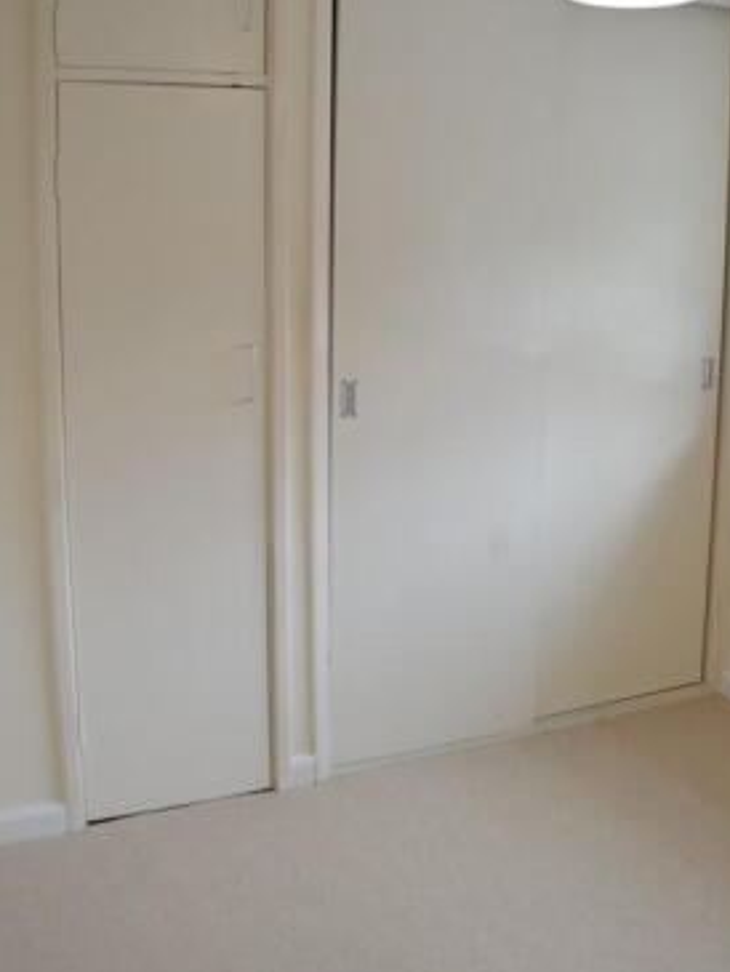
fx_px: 1602
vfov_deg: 33.7
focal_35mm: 57
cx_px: 488
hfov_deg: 25.5
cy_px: 442
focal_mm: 22
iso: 200
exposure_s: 1/60
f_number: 3.8
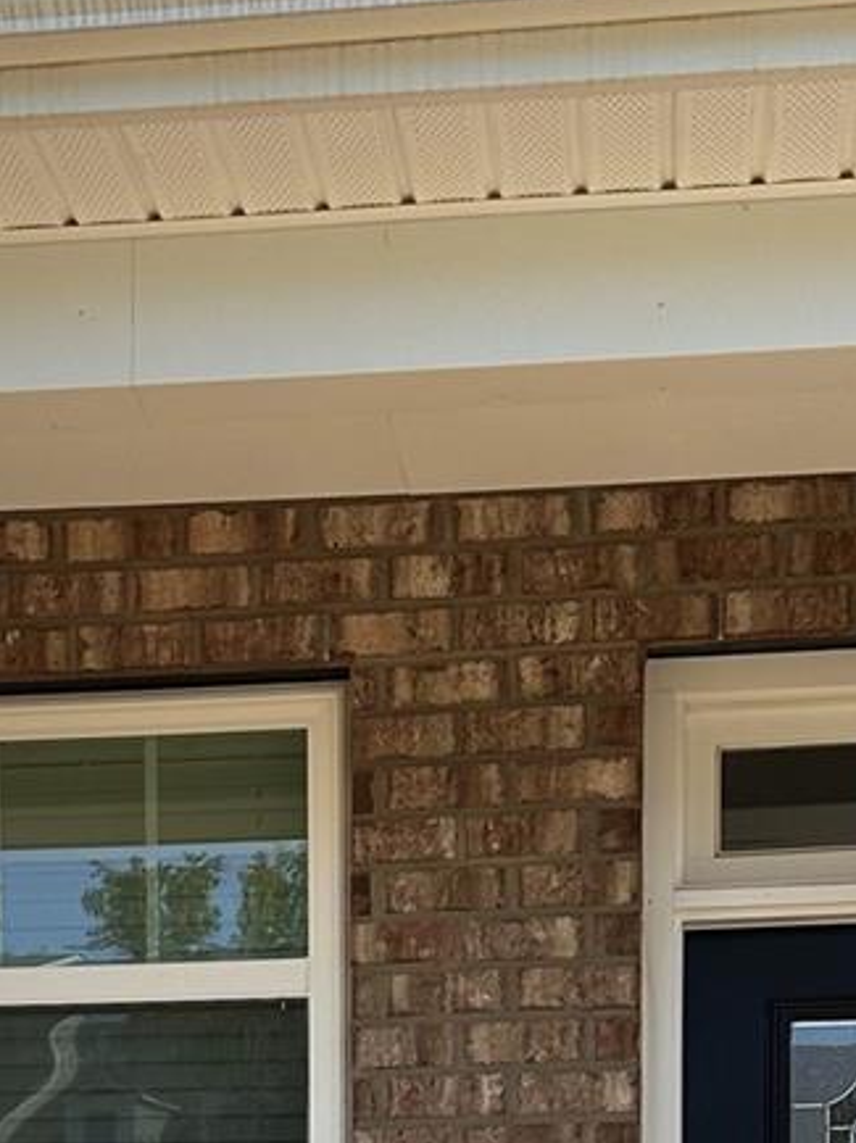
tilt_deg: -2.9
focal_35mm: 85
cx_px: 290
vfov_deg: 20.6
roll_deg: -0.7
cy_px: 1567
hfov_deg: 17.3
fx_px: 2805
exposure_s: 1/2660
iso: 80
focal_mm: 6.86
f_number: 1.78
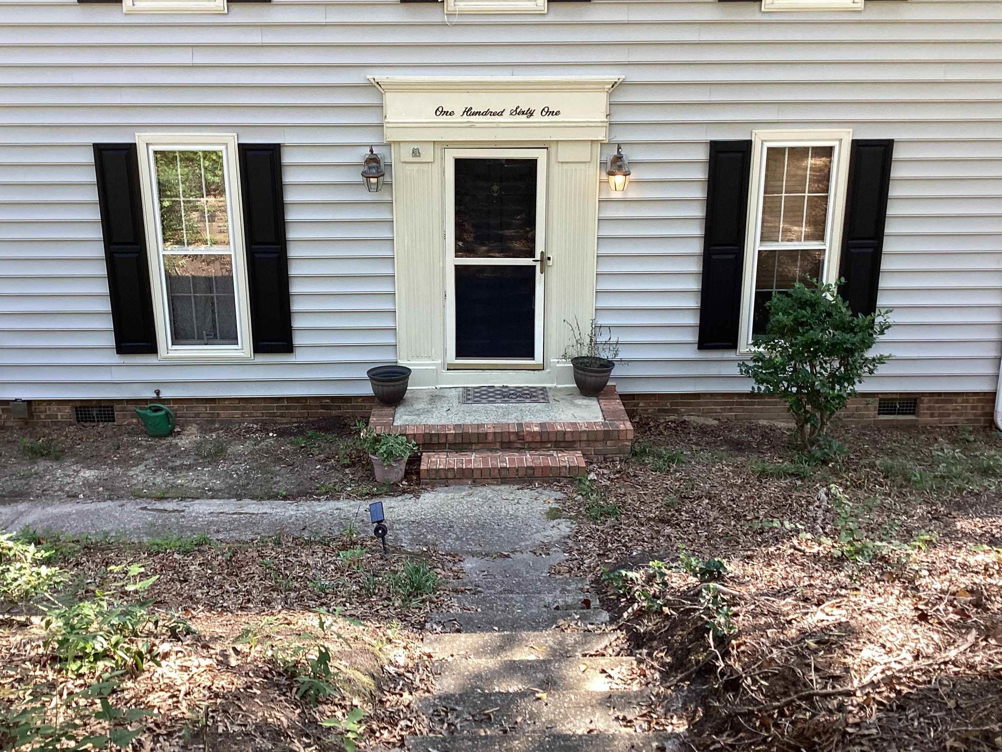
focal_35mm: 34
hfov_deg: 53.9
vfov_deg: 41.8
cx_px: 476
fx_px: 984
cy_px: 365
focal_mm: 3.3
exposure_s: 1/120
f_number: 2.4
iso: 50
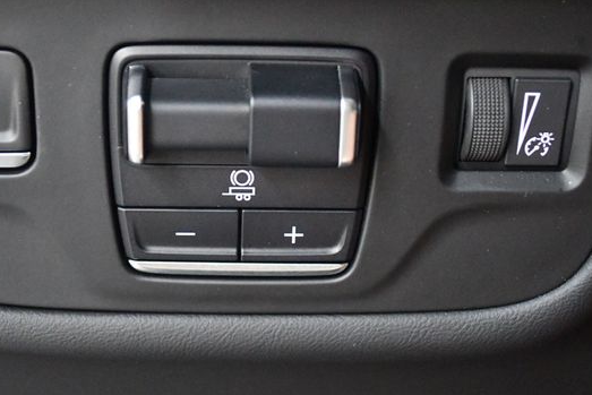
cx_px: 244
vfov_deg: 20.6
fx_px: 1086
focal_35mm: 66
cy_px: 221
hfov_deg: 30.4
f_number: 5
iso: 12800
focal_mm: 36
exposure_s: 1/40
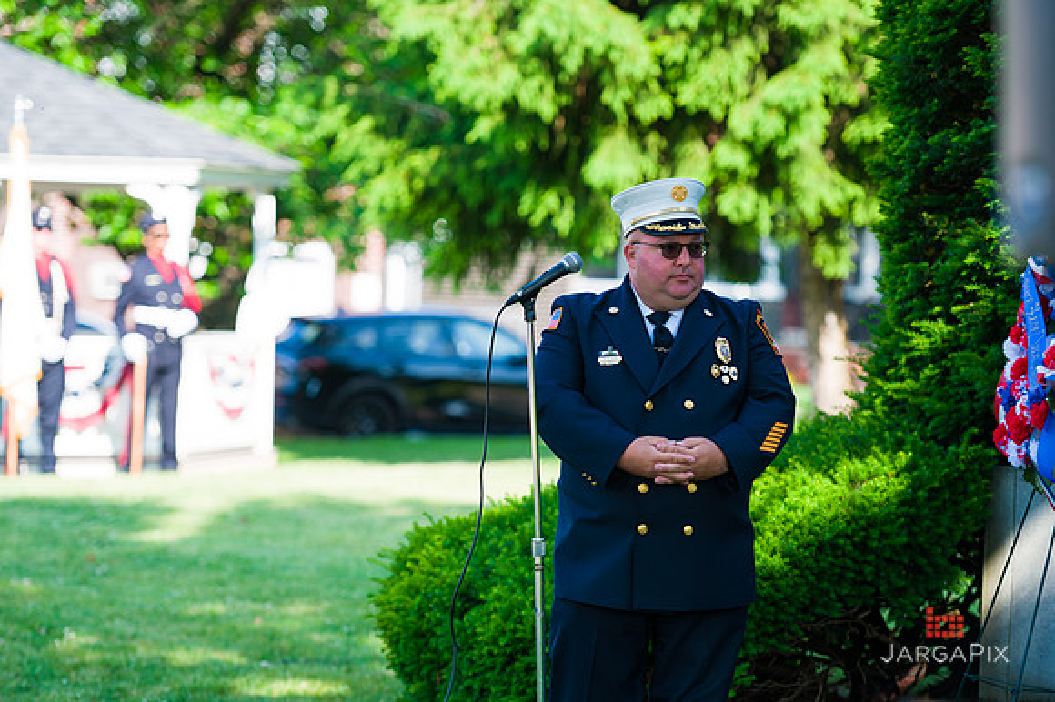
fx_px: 3954
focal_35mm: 135
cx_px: 528
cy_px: 351
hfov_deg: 15.2
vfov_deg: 10.1
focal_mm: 135
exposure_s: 1/1000
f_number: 3.2
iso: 200
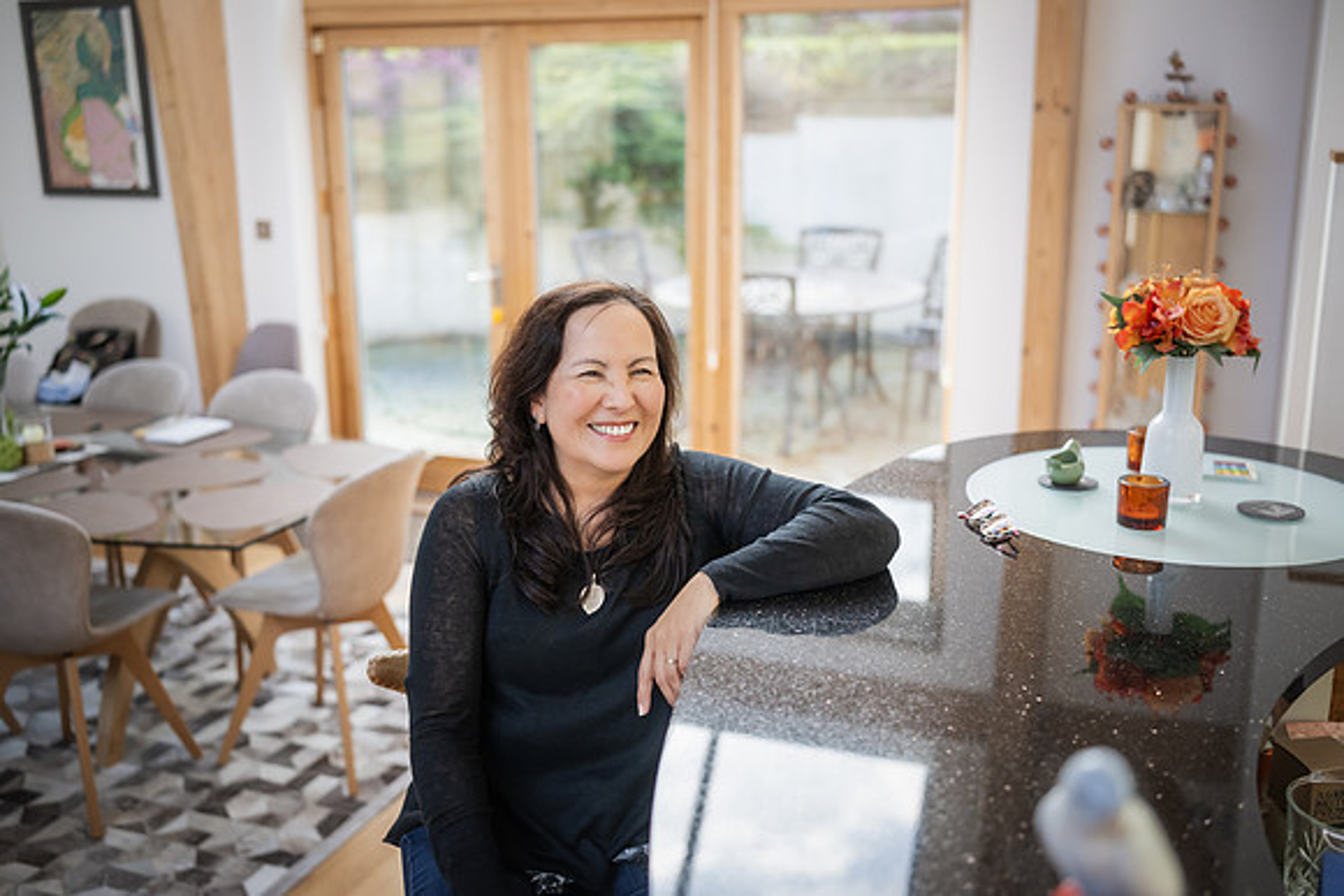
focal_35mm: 35
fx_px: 1307
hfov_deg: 54.4
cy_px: 448
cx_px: 672
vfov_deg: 37.9
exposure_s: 1/800
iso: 1100
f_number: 2
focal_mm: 35
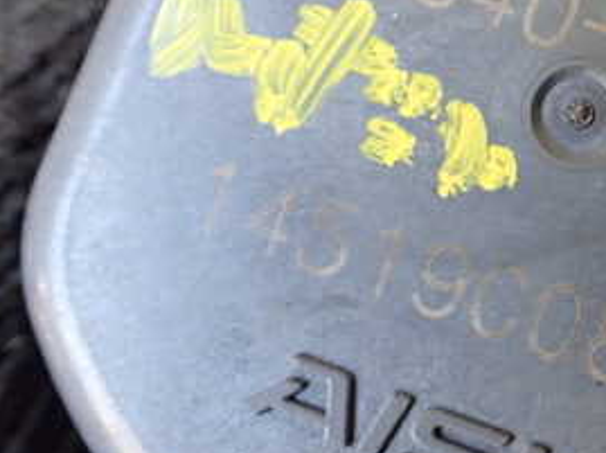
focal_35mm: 67
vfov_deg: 21.7
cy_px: 124
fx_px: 1171
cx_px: 674
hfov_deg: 26.6
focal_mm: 5.4
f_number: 2.3
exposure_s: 1/125
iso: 800
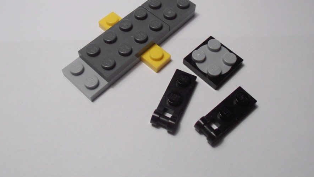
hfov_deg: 49.4
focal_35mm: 41
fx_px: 341
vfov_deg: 28.8
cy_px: 60
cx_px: 157
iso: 80
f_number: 3.9
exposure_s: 1/100
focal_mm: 6.61
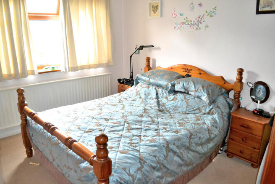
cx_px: 138
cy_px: 92
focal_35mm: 27
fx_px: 206
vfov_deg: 48.0
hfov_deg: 67.4
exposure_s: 1/60
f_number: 3.5
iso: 3200
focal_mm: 18
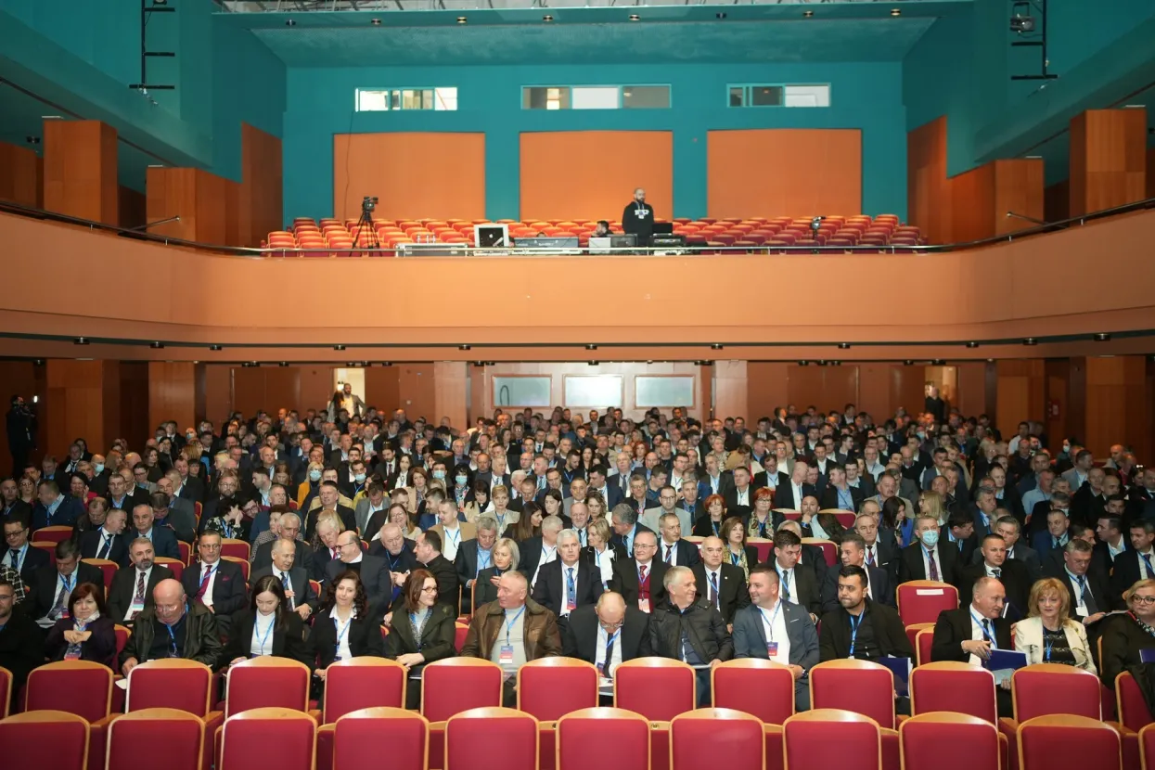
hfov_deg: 54.4
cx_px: 578
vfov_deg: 37.9
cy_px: 385
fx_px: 1123
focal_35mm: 35
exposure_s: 1/200
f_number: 1.4
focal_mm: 35
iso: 1000
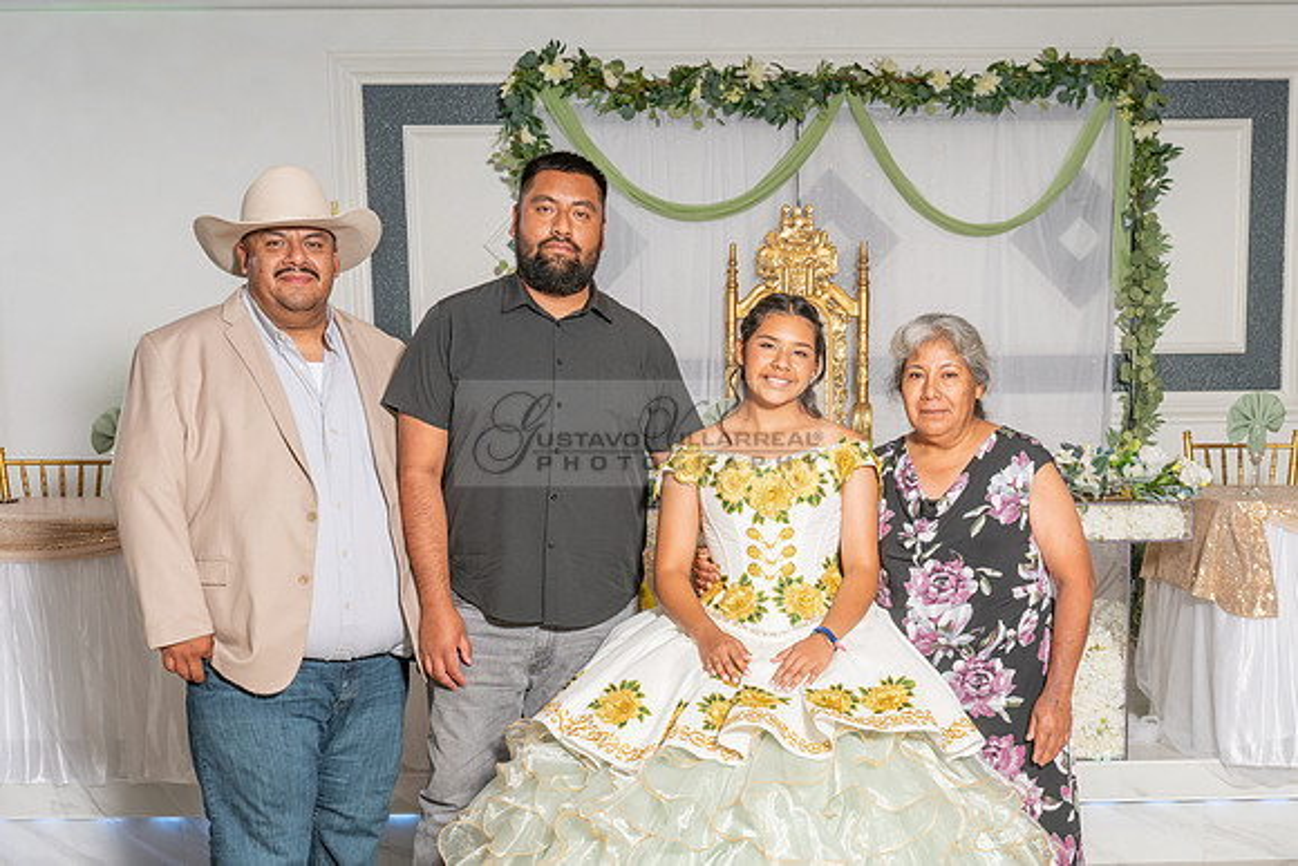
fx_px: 1906
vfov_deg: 25.1
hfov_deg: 37.4
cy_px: 711
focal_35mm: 53
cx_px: 800
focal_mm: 29
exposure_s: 1/200
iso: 200
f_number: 6.3
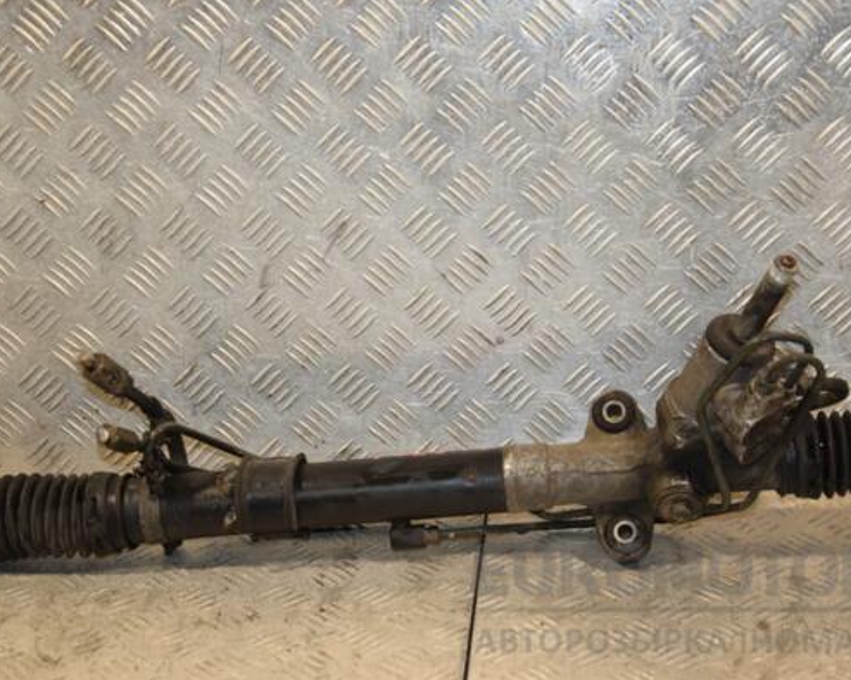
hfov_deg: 26.4
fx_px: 1813
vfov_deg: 21.2
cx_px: 442
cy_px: 340
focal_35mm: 72
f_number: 4.8
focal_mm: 42
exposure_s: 1/160
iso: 800
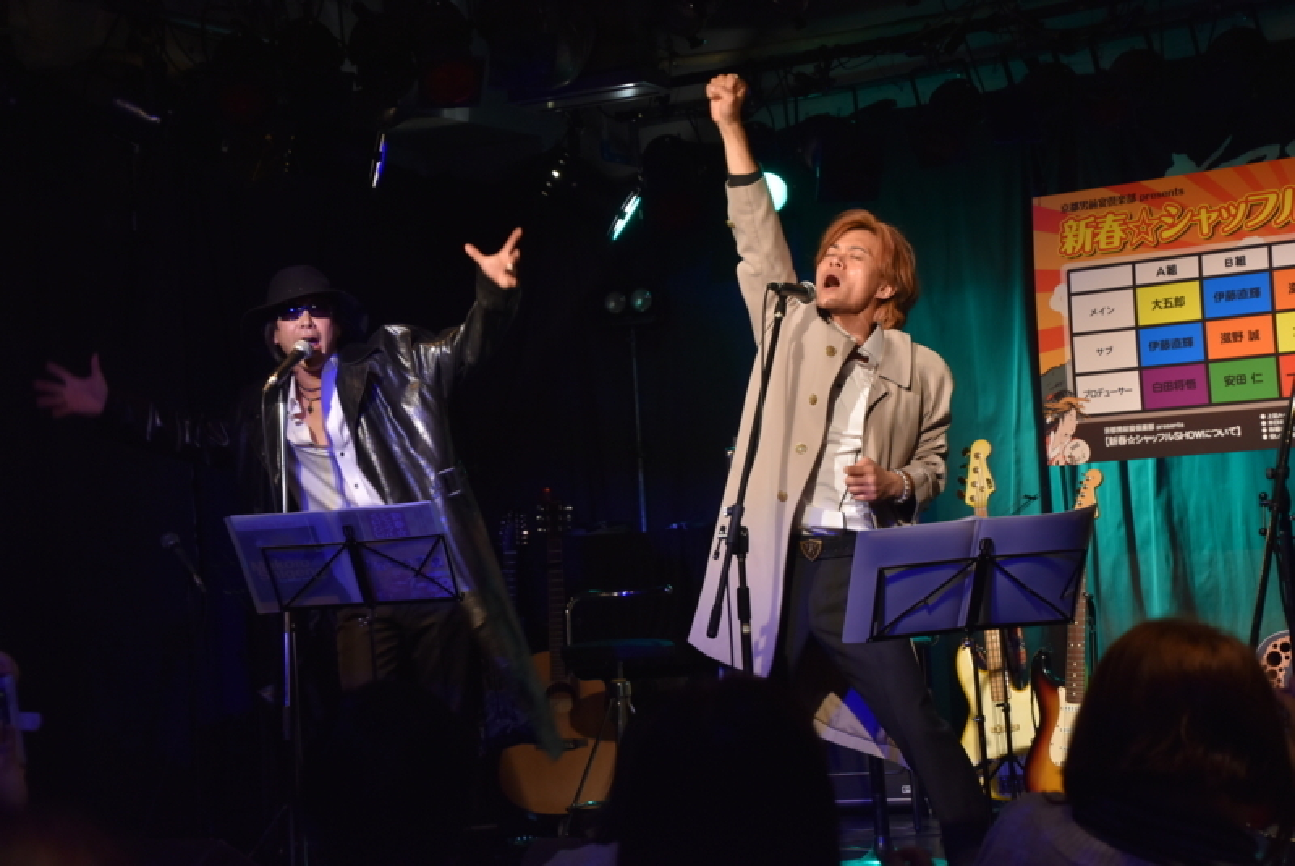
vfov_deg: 18.2
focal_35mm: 75
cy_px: 433
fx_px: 2700
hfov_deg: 27.0
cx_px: 648
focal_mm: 50
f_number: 4.8
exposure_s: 1/30
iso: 720
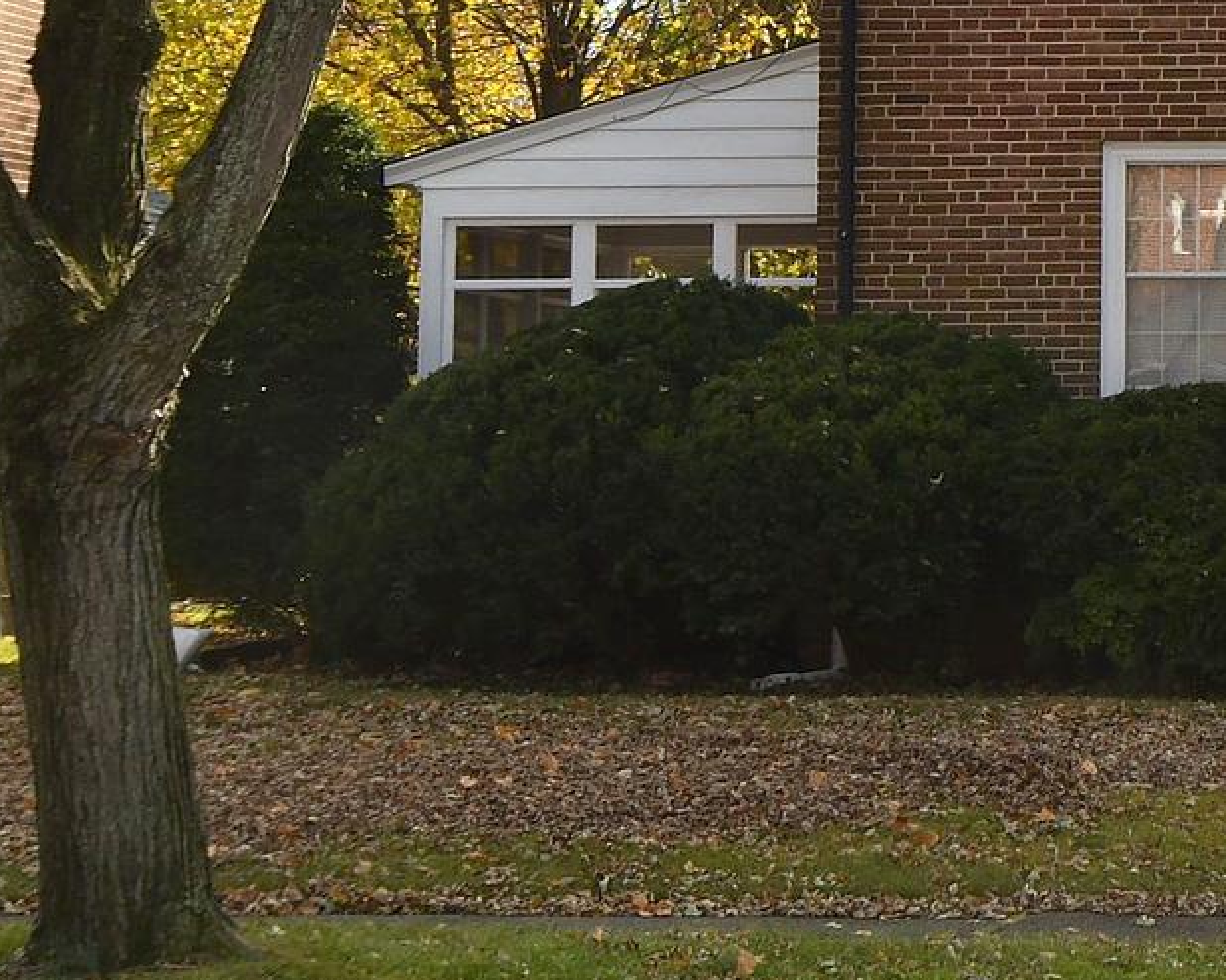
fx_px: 4063
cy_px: -128
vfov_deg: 13.5
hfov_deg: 16.1
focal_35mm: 112
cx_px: 1674
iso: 400
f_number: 16
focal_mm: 24
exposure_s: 1/160
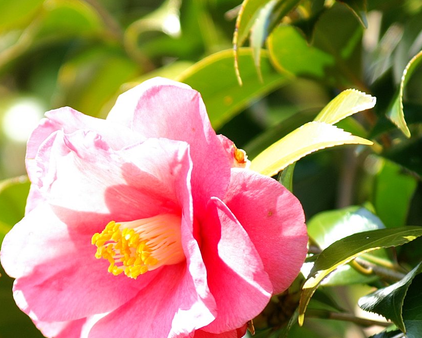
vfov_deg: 2.2
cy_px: 279
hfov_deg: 2.8
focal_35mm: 693
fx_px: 8656
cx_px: -30
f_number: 2.8
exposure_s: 1/400
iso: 100
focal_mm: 200
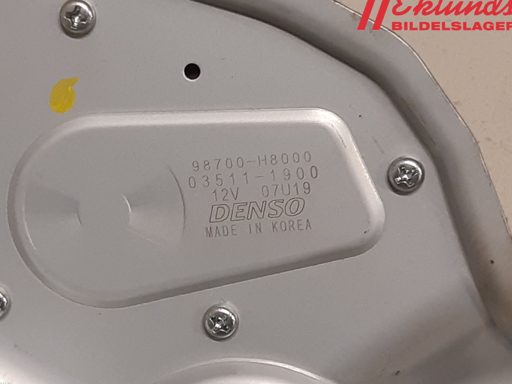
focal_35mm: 27
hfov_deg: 65.3
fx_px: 399
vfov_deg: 51.3
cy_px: 186
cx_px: 251
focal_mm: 3.93
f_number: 1.7
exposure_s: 1/50
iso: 100
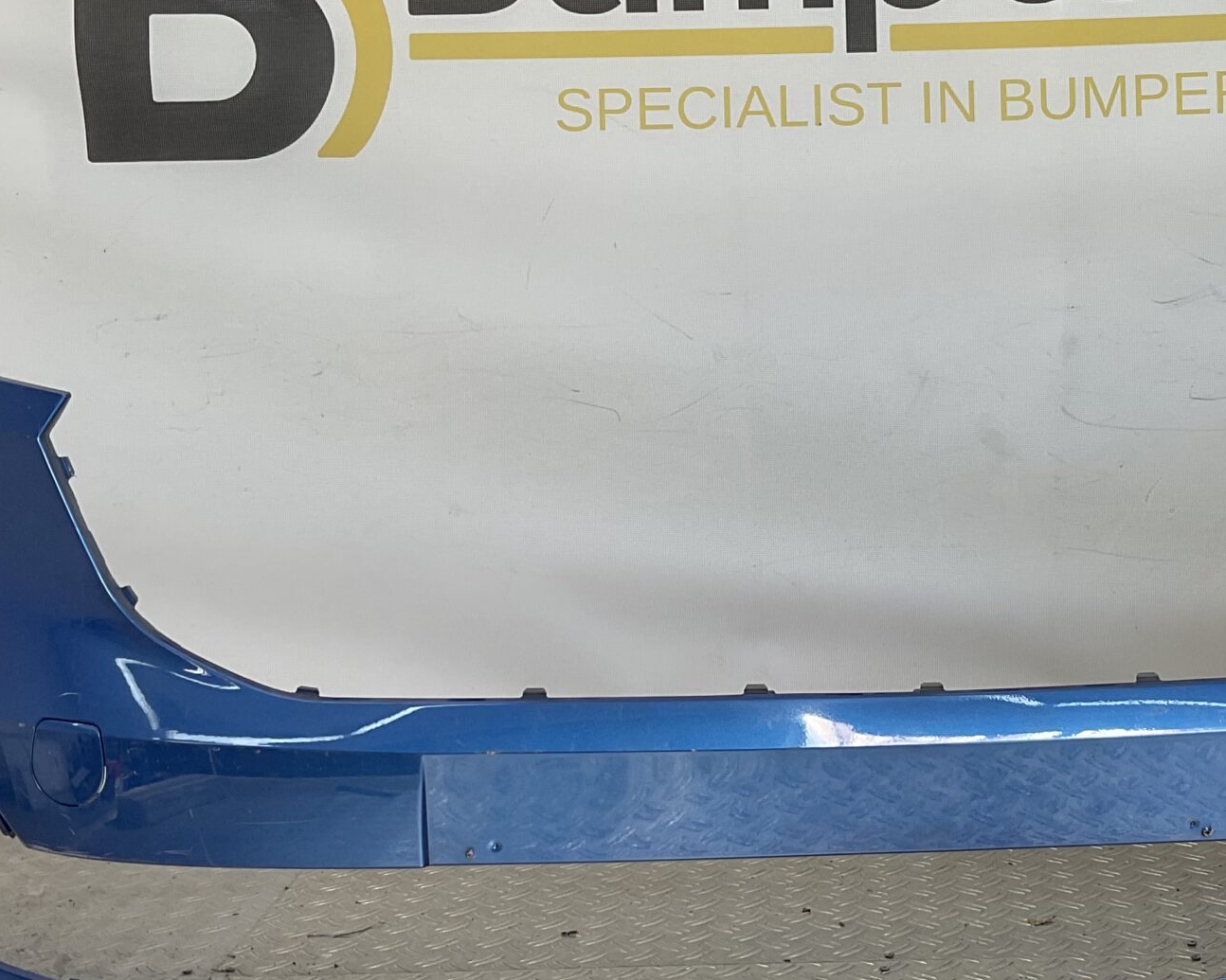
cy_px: 565
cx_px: 858
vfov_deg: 27.1
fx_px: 2032
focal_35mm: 56
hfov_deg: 33.2
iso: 16
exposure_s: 1/259
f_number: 1.8
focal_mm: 3
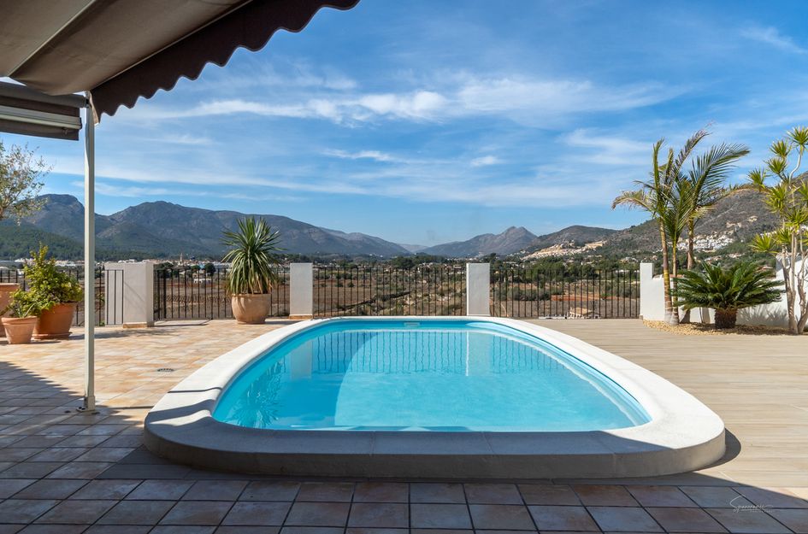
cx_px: 404
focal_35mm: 27
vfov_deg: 47.7
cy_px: 267
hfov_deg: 67.5
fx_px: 604
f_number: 8
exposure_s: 1/1600
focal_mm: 18
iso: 400
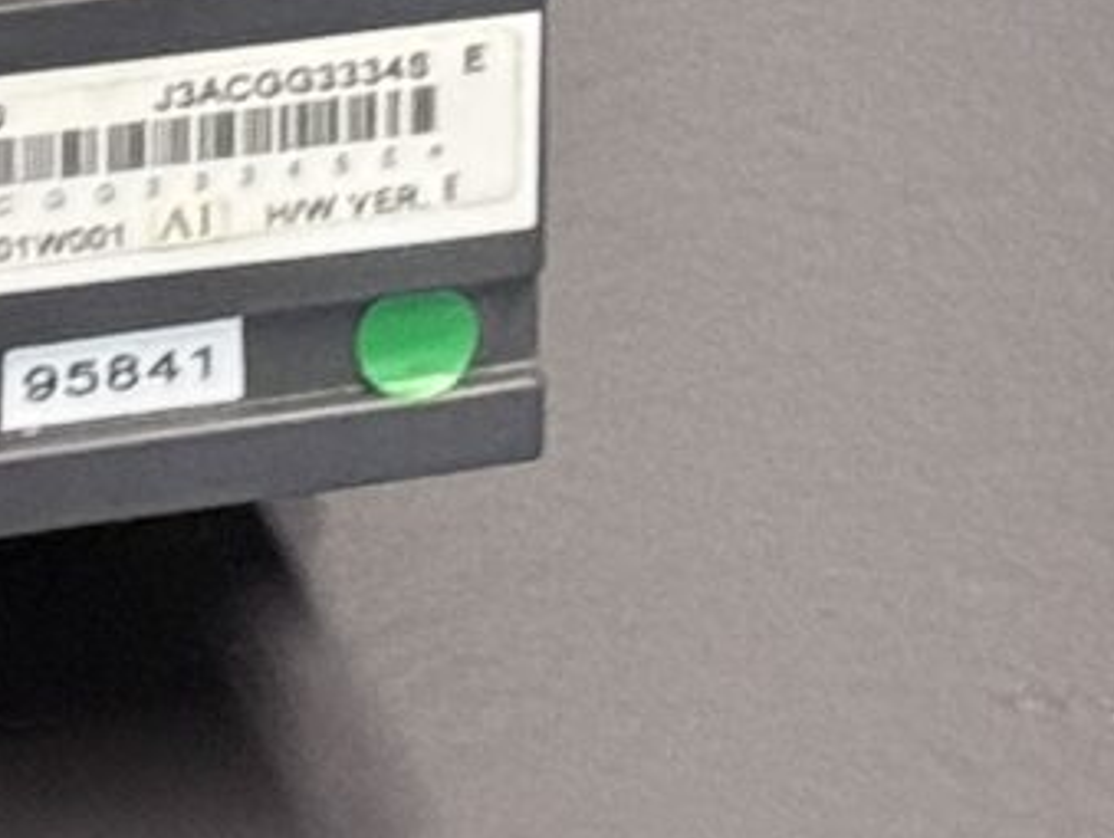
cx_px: -437
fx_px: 11662
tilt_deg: -17.4
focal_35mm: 362
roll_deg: +1.0
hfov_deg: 5.4
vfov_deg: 3.9
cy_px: -2310
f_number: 1.78
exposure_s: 1/33
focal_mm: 6.76
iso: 200
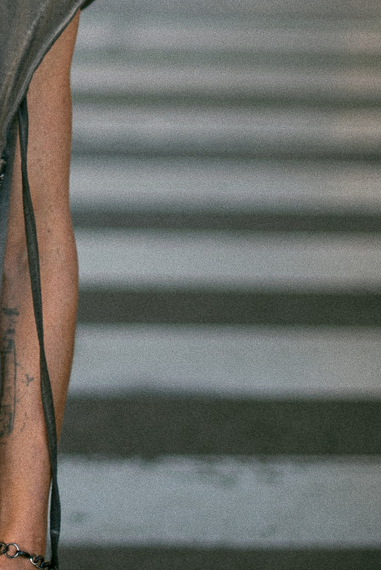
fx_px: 2585
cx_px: -149
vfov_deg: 12.3
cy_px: -90
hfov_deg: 8.3
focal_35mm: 163
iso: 250
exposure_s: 1/400
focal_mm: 50
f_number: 1.4
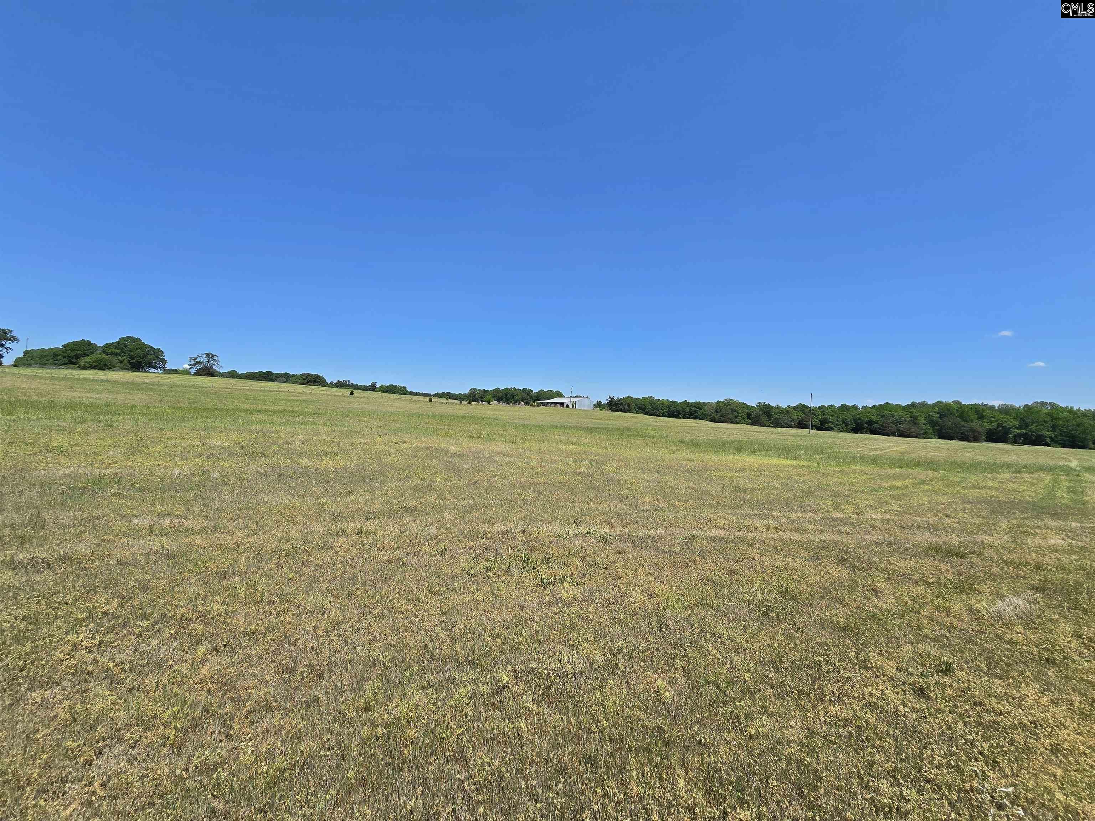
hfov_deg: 106.2
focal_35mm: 13
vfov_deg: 89.9
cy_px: 410
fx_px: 411
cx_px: 548
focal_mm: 2.2
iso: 50
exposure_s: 1/2404
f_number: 2.2
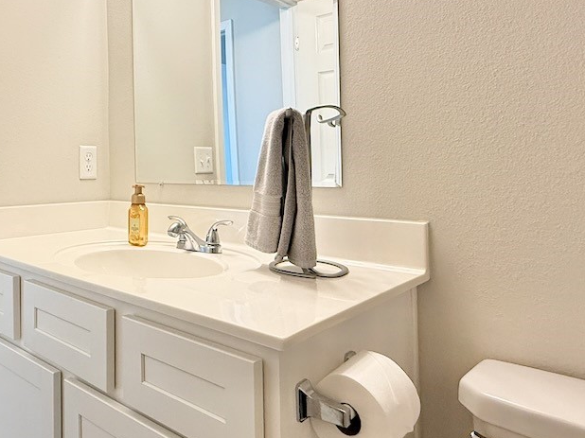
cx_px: 155
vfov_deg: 47.6
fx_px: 490
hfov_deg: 58.8
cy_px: 154
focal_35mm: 29
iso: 320
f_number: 2.2
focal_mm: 2.22
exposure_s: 1/60
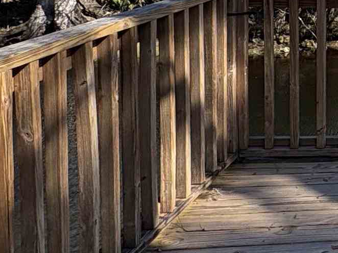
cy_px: -39
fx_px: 634
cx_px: 592
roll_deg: -1.3
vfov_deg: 21.2
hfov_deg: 21.2
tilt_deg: -4.4
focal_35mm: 65
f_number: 2.2
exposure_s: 1/533
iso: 40
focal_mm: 2.22
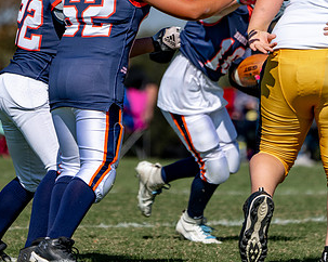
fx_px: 5821
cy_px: 36
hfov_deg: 3.2
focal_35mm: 600
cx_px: 148
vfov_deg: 2.6
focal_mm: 274
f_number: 5.6
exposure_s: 1/1250
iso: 125
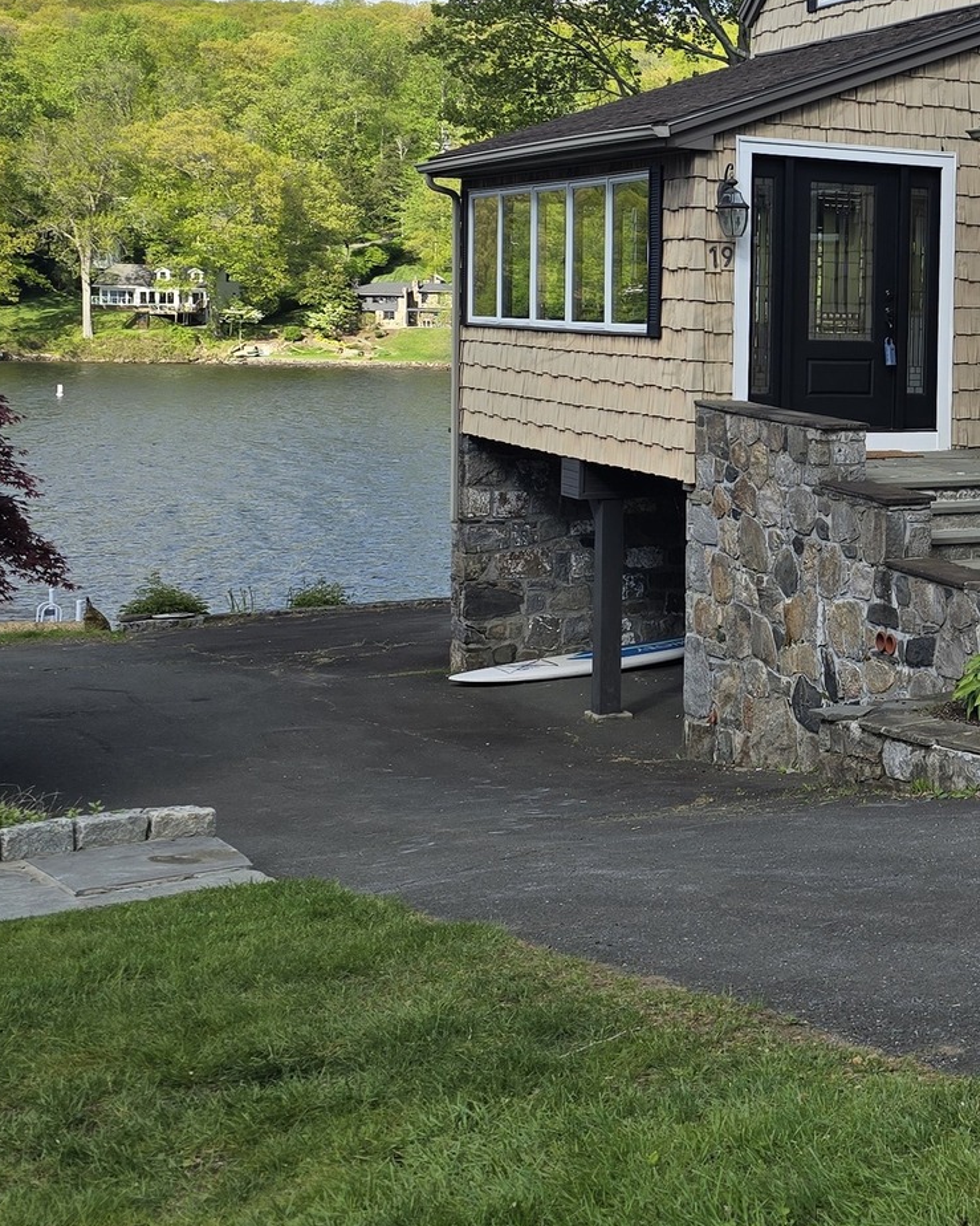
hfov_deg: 25.0
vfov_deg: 33.3
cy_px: 427
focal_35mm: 56
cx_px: 1109
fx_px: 2031
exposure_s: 1/456
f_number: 1.7
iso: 12
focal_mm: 6.3
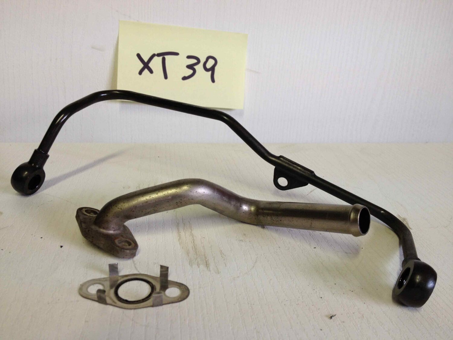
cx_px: 226
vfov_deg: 40.7
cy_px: 170
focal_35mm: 35
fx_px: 458
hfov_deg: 52.6
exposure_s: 1/40
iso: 64
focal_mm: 4.28
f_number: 2.4
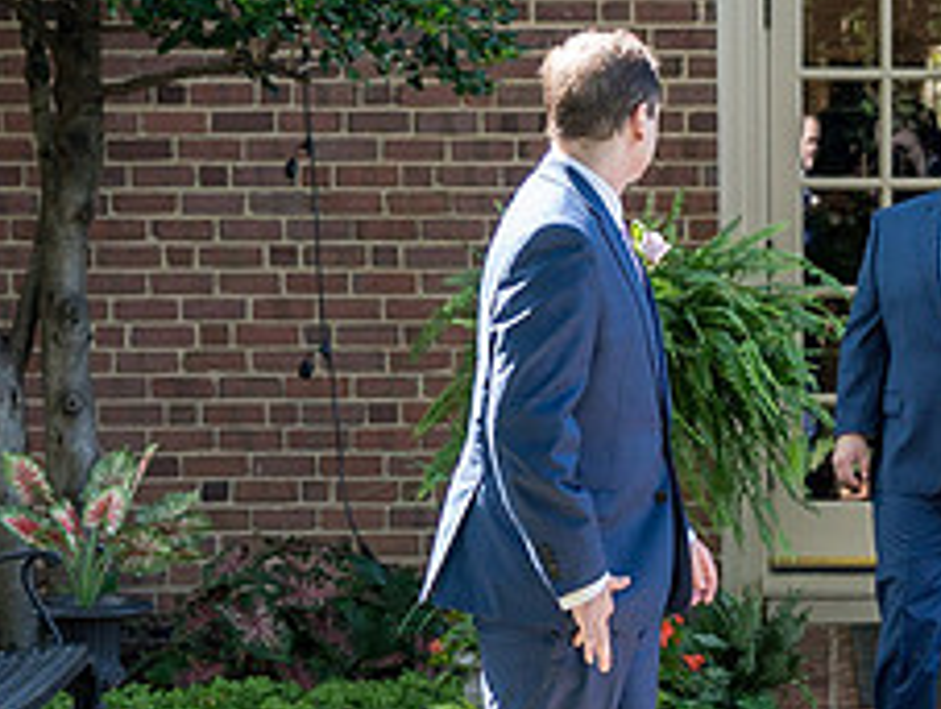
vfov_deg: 9.7
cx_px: 939
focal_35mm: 153
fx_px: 4166
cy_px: 390
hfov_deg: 12.7
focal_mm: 54
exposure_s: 1/200
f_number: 4
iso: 200
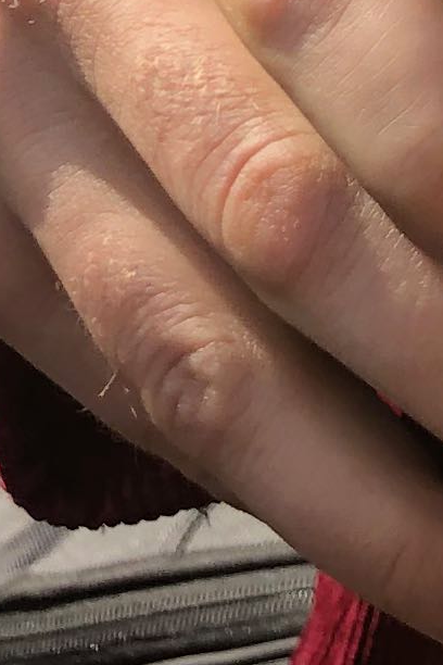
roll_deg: -3.6
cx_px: 641
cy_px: -1056
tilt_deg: -17.0
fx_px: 3544
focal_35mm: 192
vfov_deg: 9.3
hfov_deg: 7.1
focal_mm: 4
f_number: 1.8
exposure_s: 1/312
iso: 20
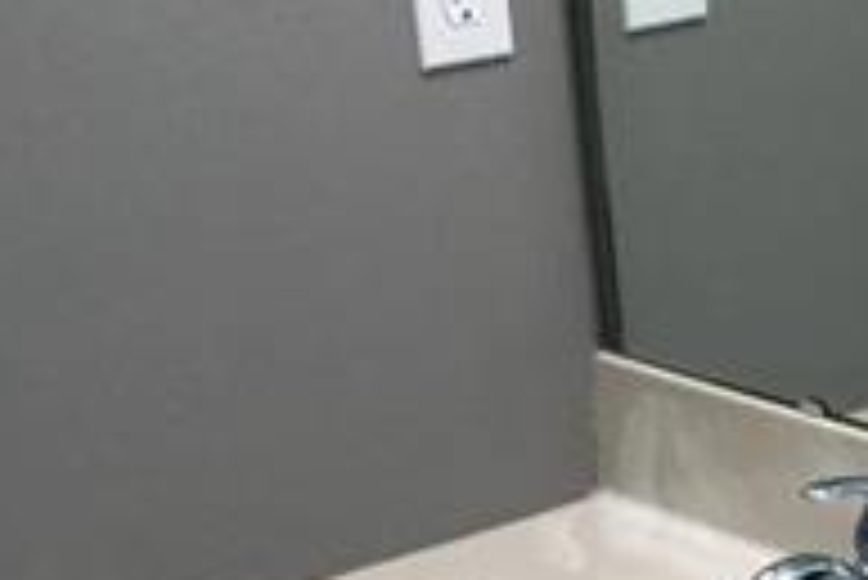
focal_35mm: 107
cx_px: 958
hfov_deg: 18.4
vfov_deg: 12.0
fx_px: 2582
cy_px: 971
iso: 40
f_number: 2.4
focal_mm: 3.3
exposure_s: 1/30
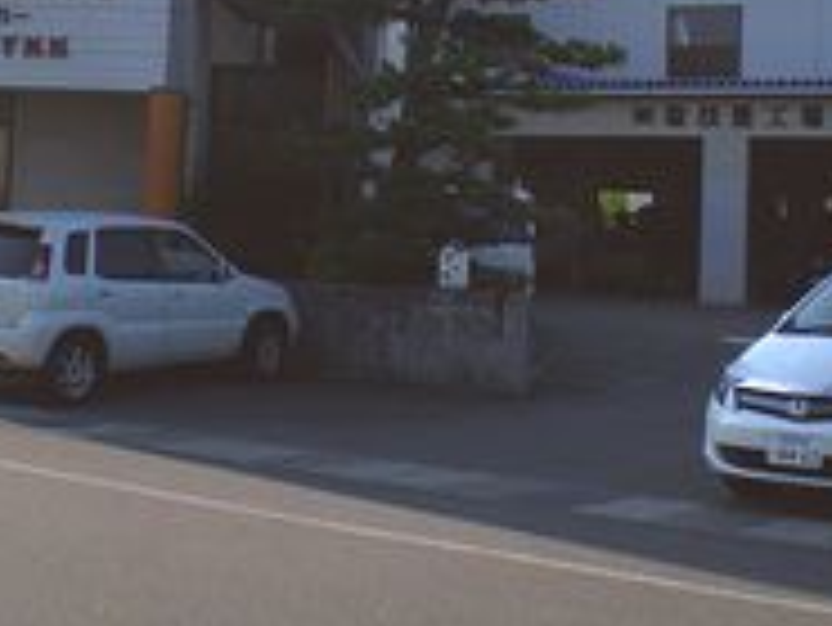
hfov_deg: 26.9
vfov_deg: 20.0
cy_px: 38
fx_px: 1732
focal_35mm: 72
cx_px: 531
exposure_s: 1/518
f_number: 4.6
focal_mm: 6.3
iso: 50
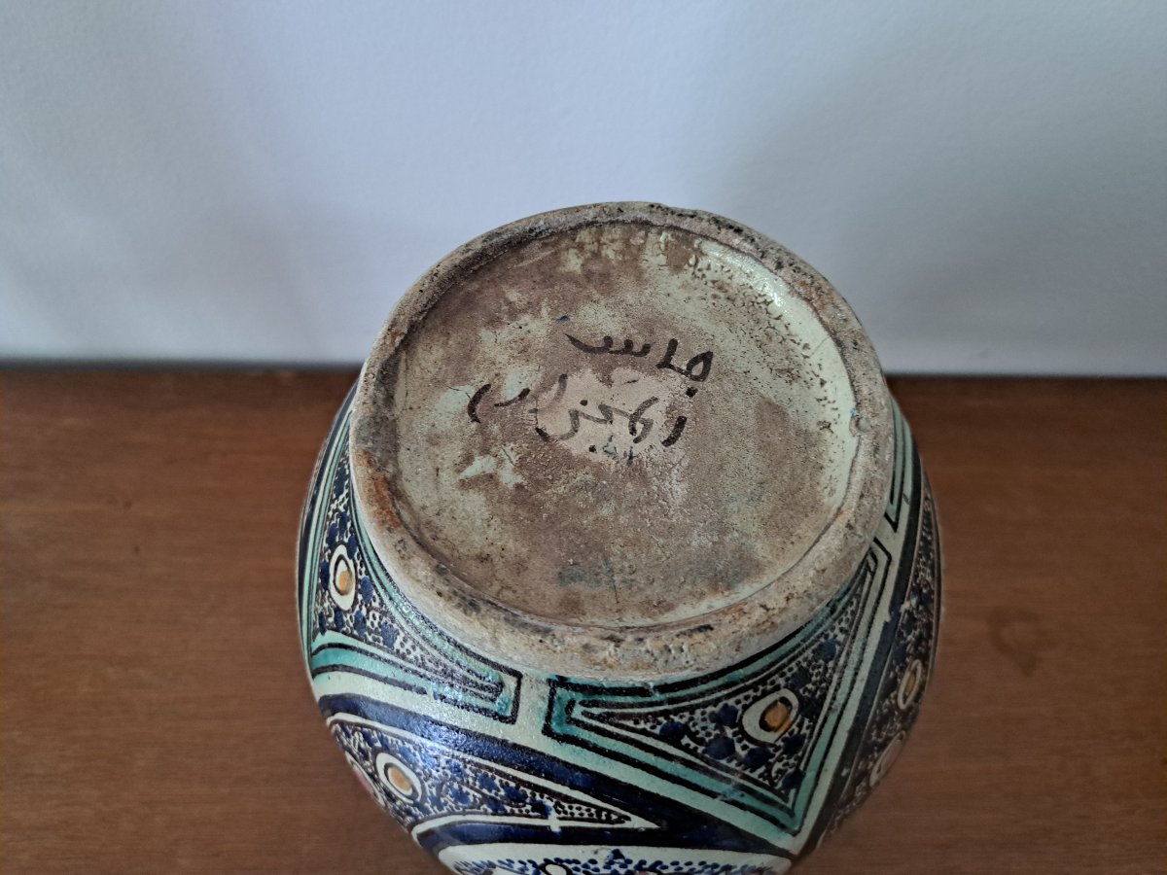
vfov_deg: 56.8
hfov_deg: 71.6
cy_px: 438
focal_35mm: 24
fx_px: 809
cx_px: 584
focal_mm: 5.23
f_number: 1.8
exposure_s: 1/25
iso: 500
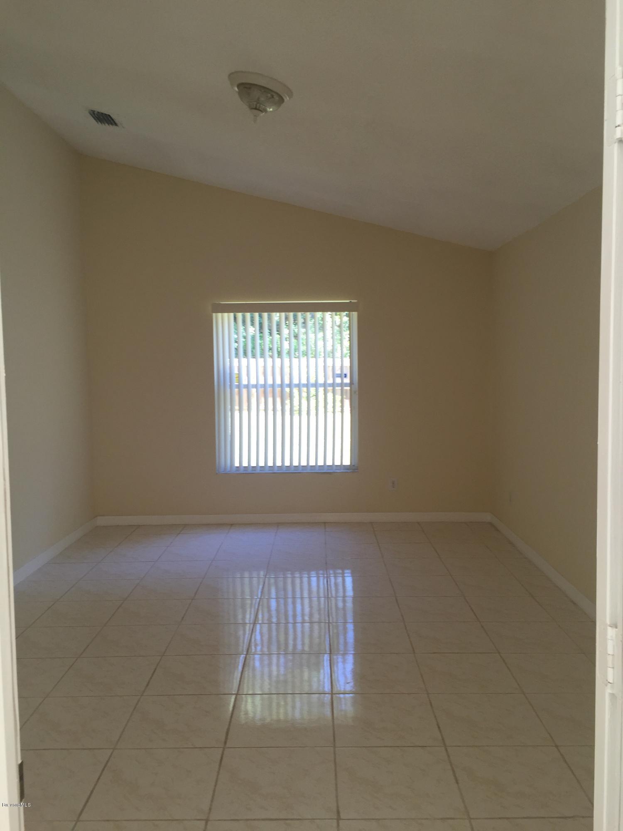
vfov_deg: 61.7
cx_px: 312
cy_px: 416
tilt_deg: -3.2
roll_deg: +1.3
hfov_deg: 48.2
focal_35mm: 29
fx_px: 696
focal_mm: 4.15
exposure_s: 1/60
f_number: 2.2
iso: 40
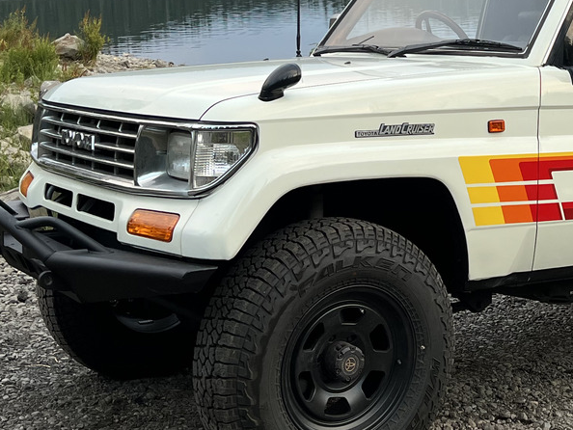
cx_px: 456
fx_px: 1159
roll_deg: +1.7
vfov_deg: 20.7
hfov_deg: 27.2
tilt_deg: -4.0
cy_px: 55
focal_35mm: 70
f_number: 1.5
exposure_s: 1/121
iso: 80
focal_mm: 5.7
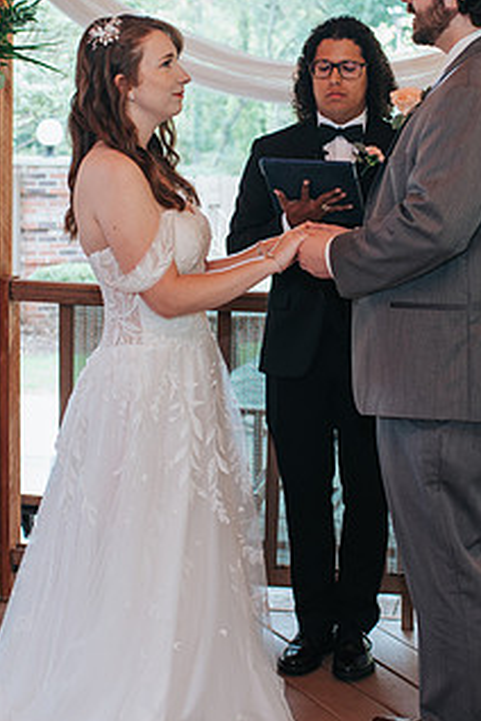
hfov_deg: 16.1
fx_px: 1703
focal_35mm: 85
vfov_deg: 23.9
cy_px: 307
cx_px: 235
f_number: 3.2
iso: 250
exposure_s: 1/125
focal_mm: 35
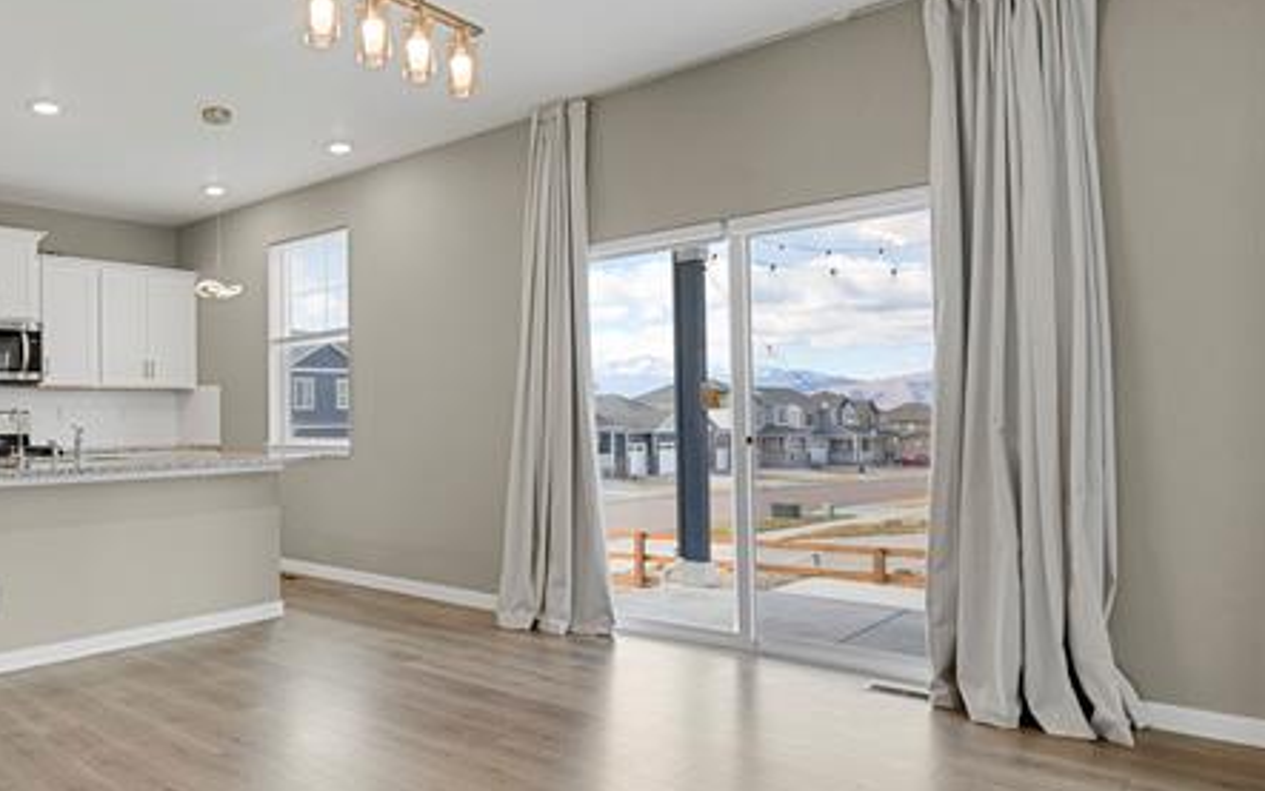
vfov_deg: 49.3
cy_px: 405
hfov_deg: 68.9
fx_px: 862
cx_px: 354
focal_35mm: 25
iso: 250
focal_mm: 17
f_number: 8
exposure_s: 1/1.25
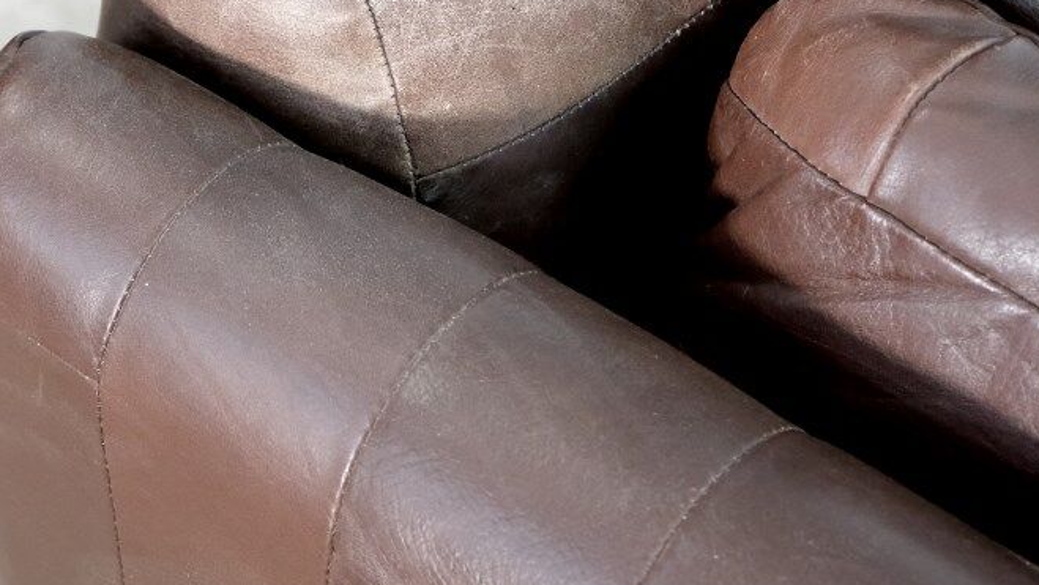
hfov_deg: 21.5
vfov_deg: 12.1
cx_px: 320
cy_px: 57
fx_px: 2728
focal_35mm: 99
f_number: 4
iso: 3200
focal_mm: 32.5
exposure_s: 1/50
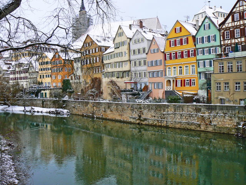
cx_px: 123
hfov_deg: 51.4
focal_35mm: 36
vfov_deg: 39.7
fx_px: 256
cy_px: 92
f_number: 5.6
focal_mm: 6
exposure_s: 1/200
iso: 80
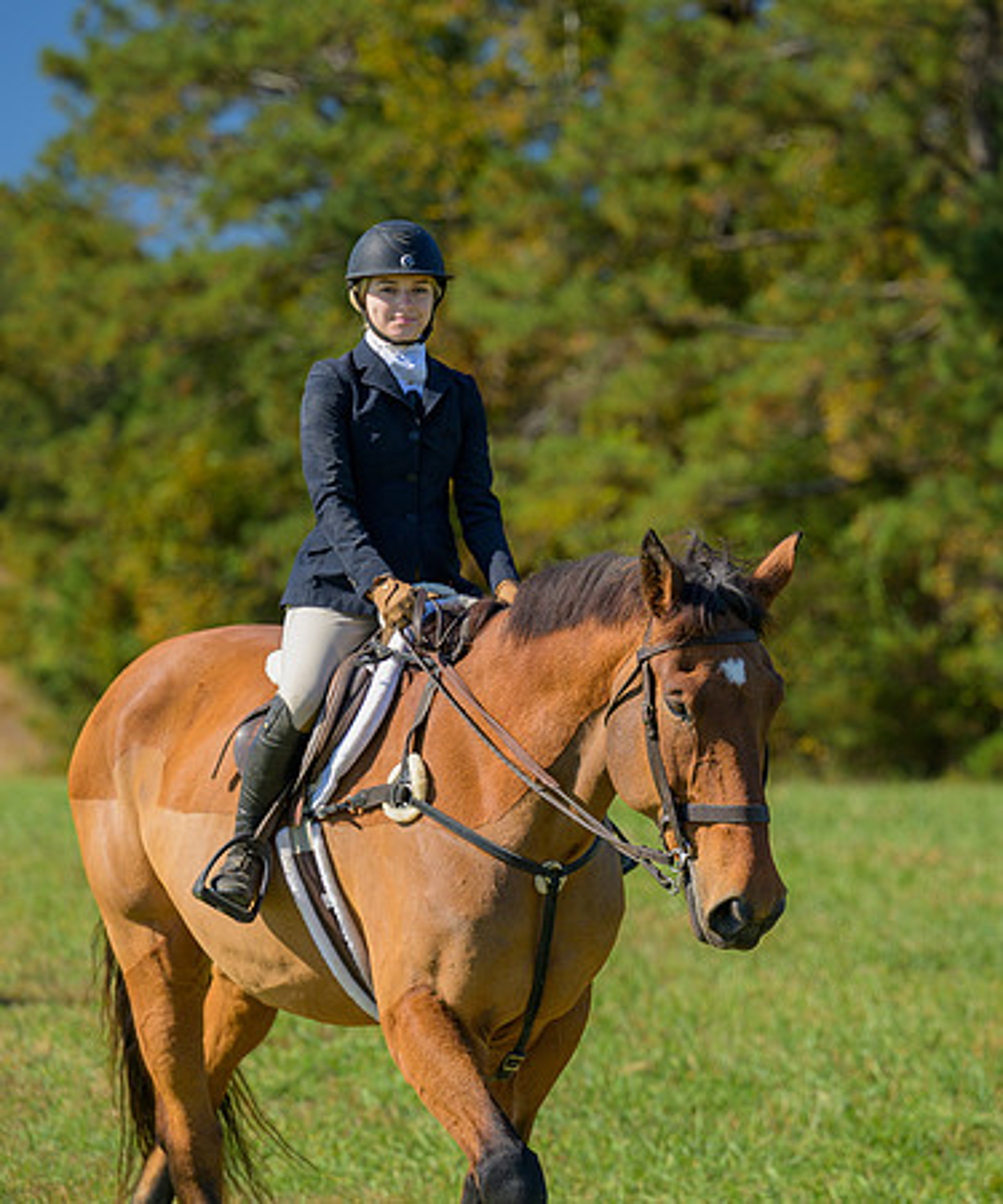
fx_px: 5515
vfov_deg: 12.5
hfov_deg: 10.4
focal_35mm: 152
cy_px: 602
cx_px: 628
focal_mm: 110
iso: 200
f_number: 3.2
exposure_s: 1/800
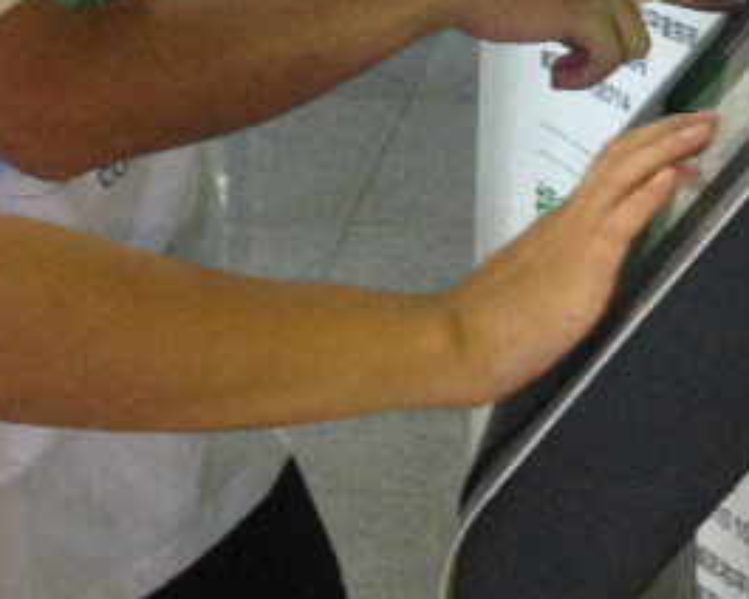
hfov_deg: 14.6
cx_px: 472
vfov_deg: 11.2
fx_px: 2926
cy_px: -302
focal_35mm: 132
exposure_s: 1/20
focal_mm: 4.28
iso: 250
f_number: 2.4
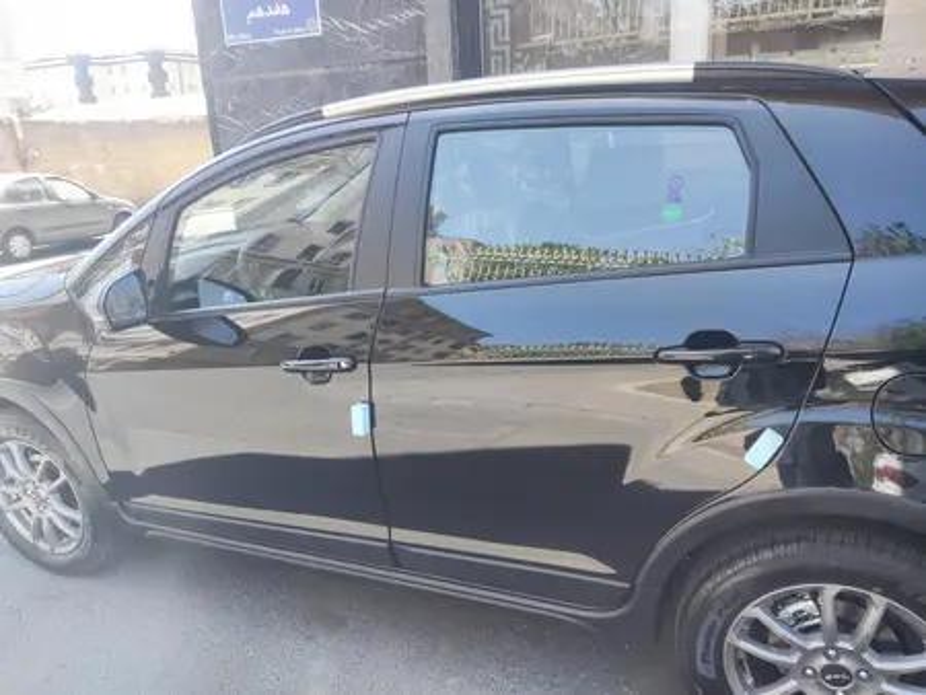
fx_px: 669
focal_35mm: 25
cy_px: 348
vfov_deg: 54.9
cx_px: 463
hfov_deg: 69.4
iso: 51
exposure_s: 1/100
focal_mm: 4.71
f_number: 1.79
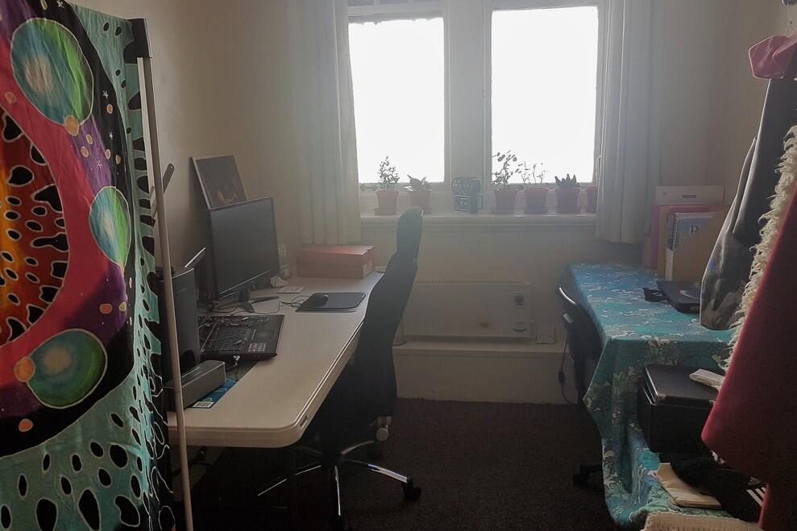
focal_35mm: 28
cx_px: 387
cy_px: 244
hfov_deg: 65.5
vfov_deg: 46.3
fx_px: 620
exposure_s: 1/237
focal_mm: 4.2
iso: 40
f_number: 1.7
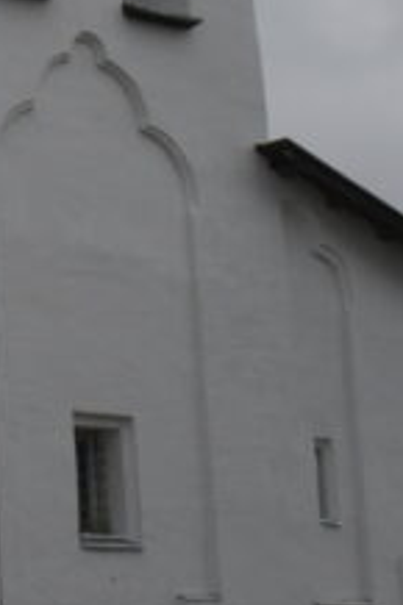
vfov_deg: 13.5
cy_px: -377
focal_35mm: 141
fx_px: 2371
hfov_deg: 9.2
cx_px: -377
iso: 110
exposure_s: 1/250
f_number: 8
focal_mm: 20
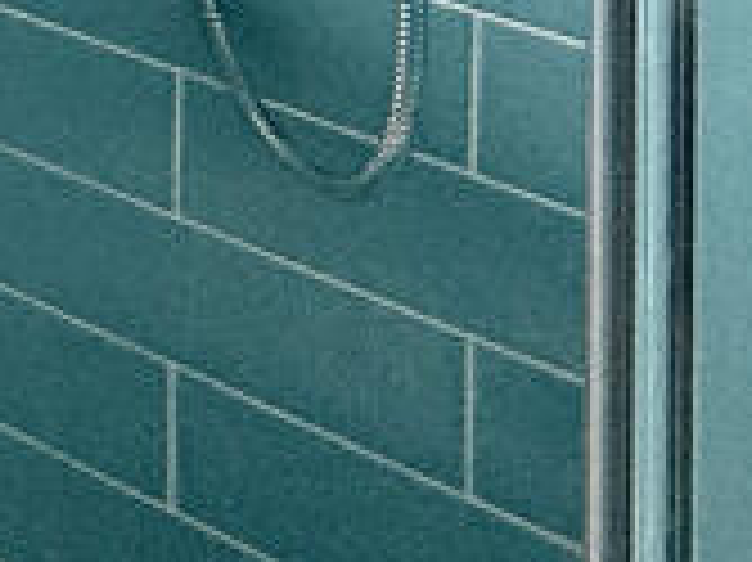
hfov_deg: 14.3
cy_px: -944
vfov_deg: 12.1
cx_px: -1090
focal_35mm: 86
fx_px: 1867
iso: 200
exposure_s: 1/99
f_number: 2.2
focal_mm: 2.22
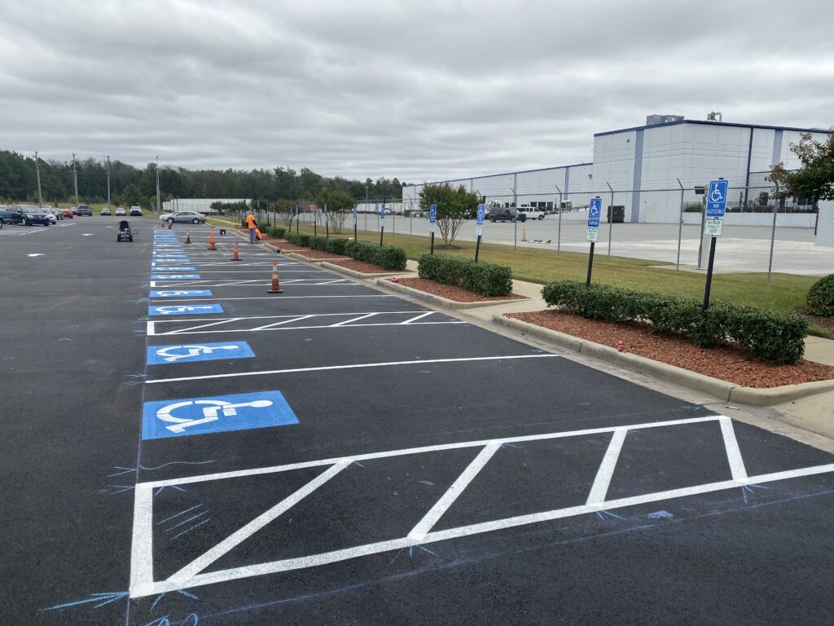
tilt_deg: -8.6
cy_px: 313
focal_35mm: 26
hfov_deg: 67.3
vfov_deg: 53.1
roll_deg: -1.4
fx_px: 626
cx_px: 417
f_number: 1.8
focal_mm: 4.25
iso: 32
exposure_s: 1/1996
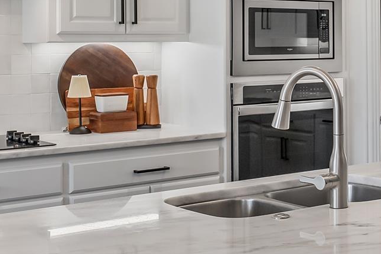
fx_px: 825
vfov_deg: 17.4
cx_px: 361
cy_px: 56
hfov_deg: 25.0
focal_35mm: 78
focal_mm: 20
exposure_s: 1/30
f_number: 8
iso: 800
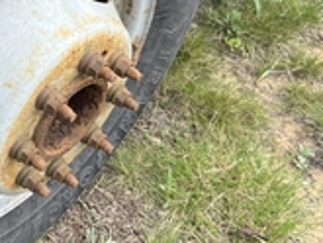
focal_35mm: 63
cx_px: -8
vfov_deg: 22.8
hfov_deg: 28.6
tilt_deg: -45.6
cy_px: 27
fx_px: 588
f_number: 1.6
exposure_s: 1/484
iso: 50
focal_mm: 5.1
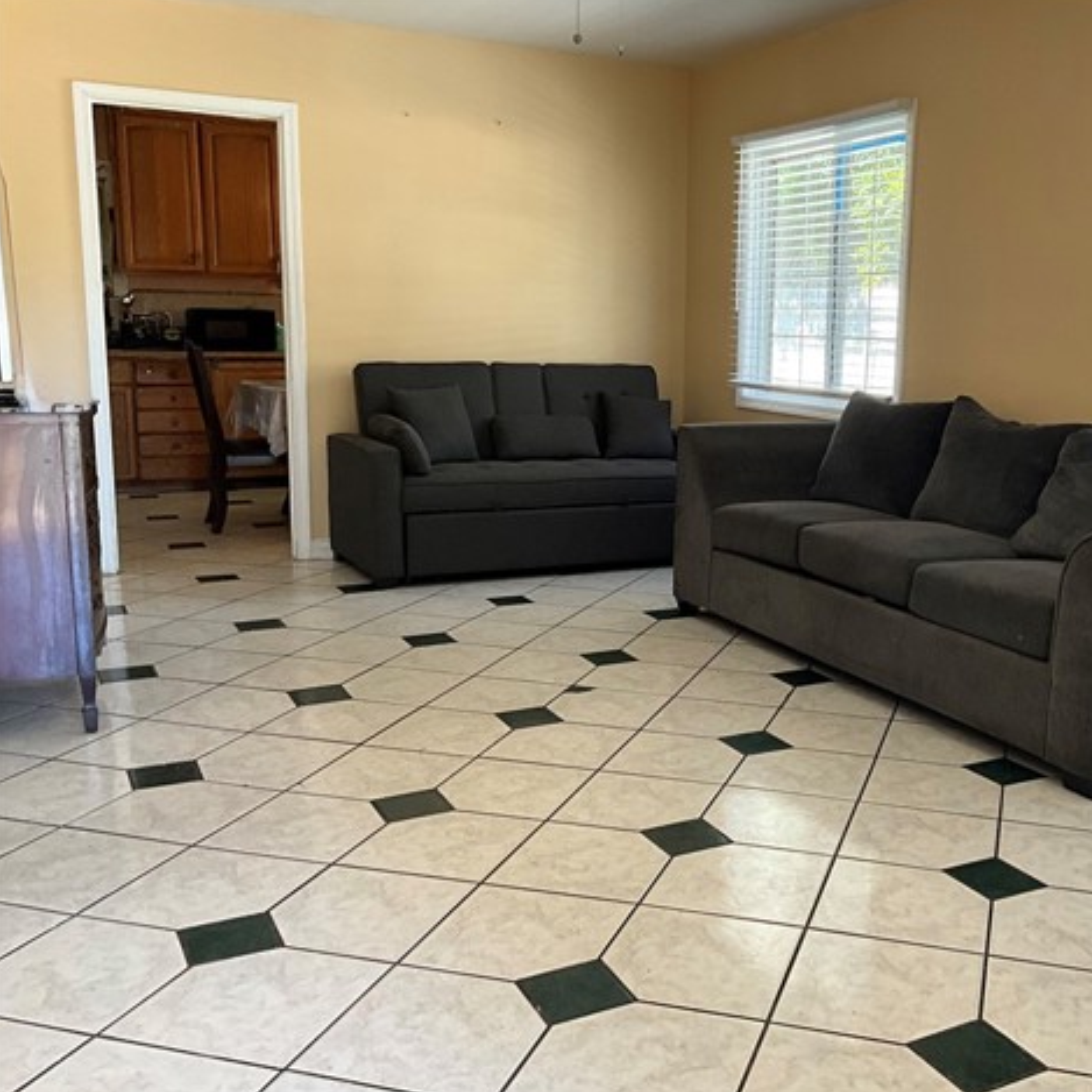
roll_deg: -1.3
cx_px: 740
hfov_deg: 46.4
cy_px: 545
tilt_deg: -10.1
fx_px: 1249
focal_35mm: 35
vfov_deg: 47.2
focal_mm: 3
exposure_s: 1/62
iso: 64
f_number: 1.8
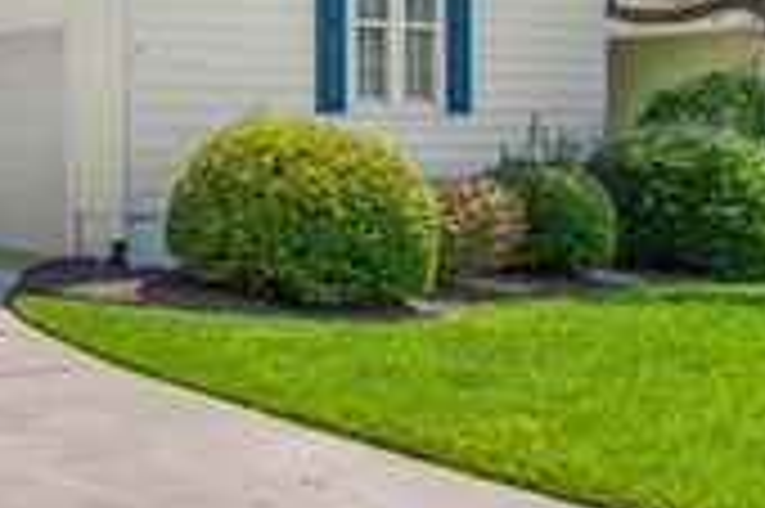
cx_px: -324
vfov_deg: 25.1
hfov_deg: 28.0
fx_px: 1125
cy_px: 119
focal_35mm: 53
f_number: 9
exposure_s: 1/320
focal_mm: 12
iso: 100
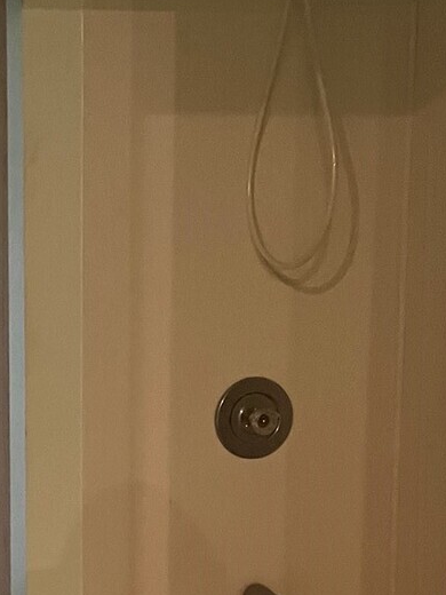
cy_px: 408
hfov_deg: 19.5
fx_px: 1237
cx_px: -48
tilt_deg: -6.1
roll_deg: +1.6
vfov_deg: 26.8
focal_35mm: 72
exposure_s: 1/40
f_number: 1.6
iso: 640
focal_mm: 5.1
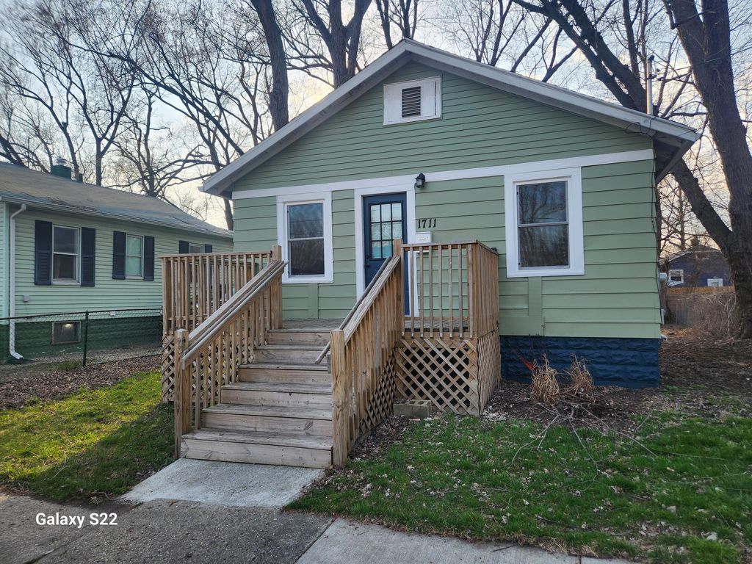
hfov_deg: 73.9
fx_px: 500
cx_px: 376
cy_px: 282
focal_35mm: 23
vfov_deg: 58.9
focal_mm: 5.4
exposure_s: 1/529
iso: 20
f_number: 1.8
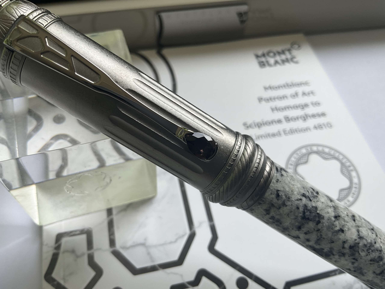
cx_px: 192
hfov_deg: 61.7
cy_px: 144
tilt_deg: -57.7
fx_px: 323
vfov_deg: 48.2
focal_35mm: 29
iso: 16
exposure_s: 1/122
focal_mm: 3
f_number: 1.8
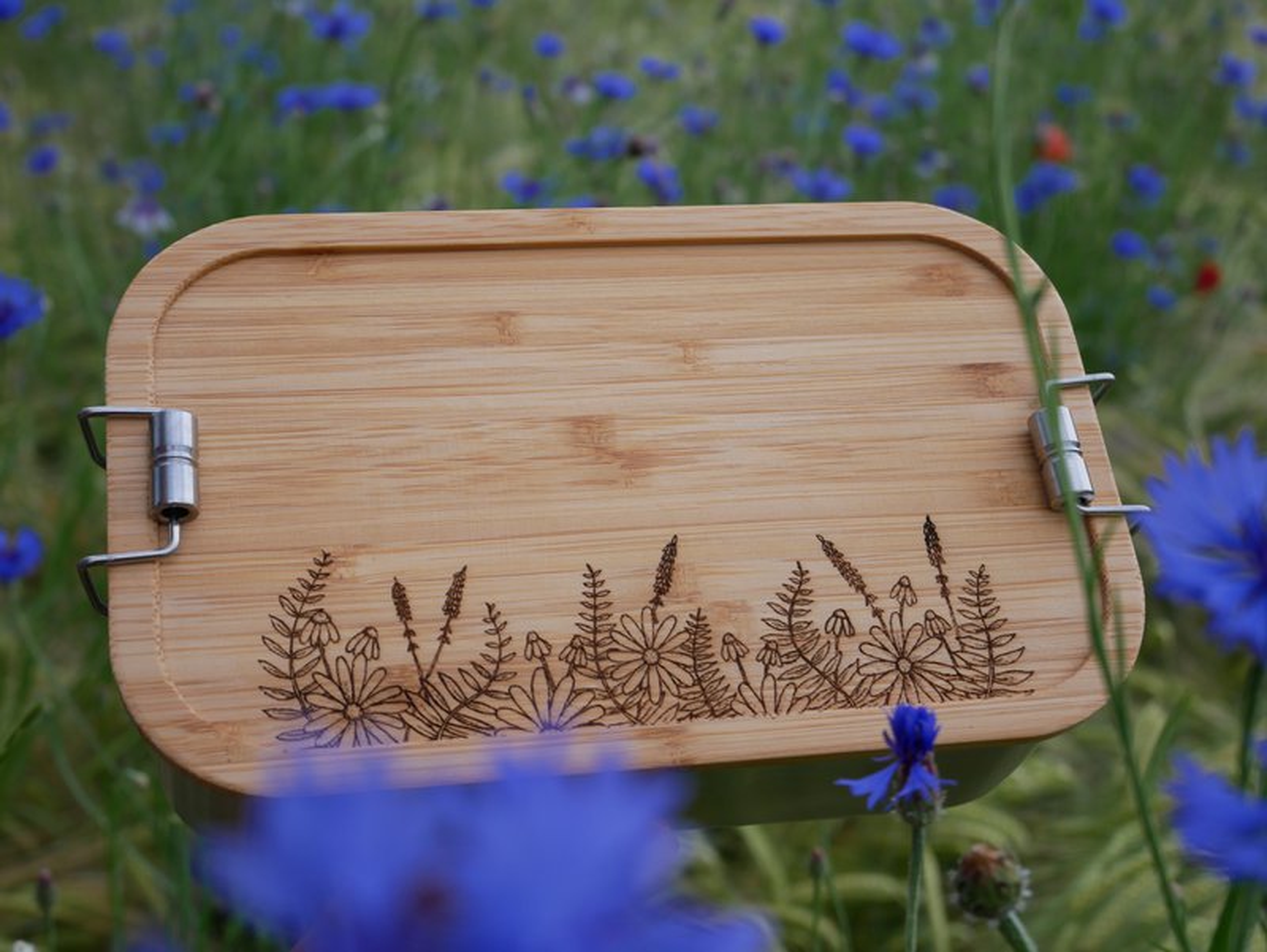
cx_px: 634
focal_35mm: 50
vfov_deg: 29.1
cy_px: 476
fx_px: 1831
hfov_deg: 38.2
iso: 250
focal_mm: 25
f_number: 5.2
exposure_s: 1/60
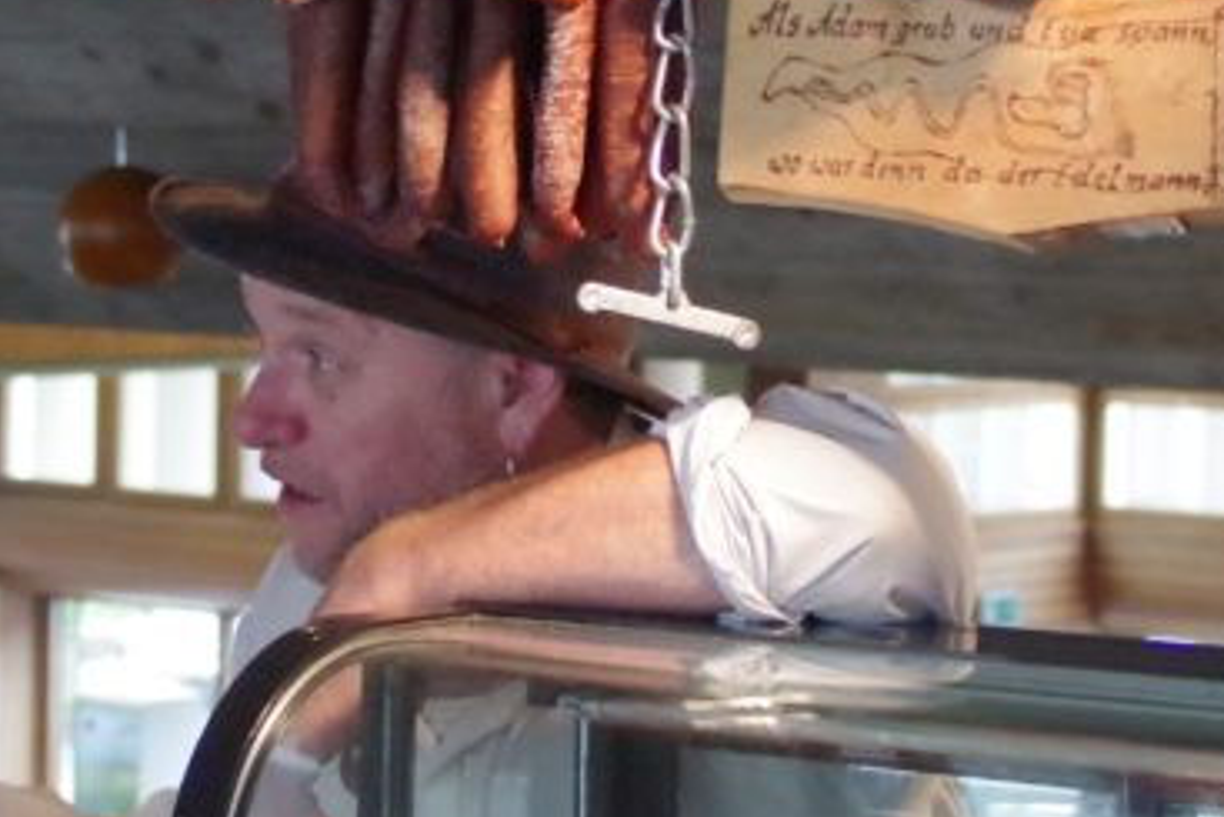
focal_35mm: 146
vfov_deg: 9.4
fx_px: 4979
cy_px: 288
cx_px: 500
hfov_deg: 14.0
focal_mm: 35
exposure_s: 1/60
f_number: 4
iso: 3200
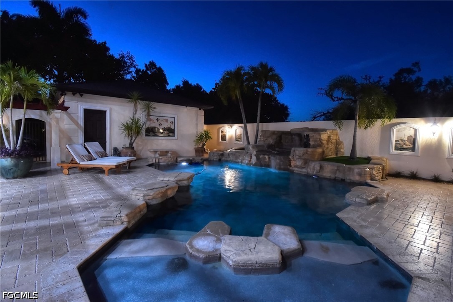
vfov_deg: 77.3
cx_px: 226
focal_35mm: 15
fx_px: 189
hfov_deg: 100.4
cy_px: 151
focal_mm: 10
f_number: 7.1
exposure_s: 1/5
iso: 800
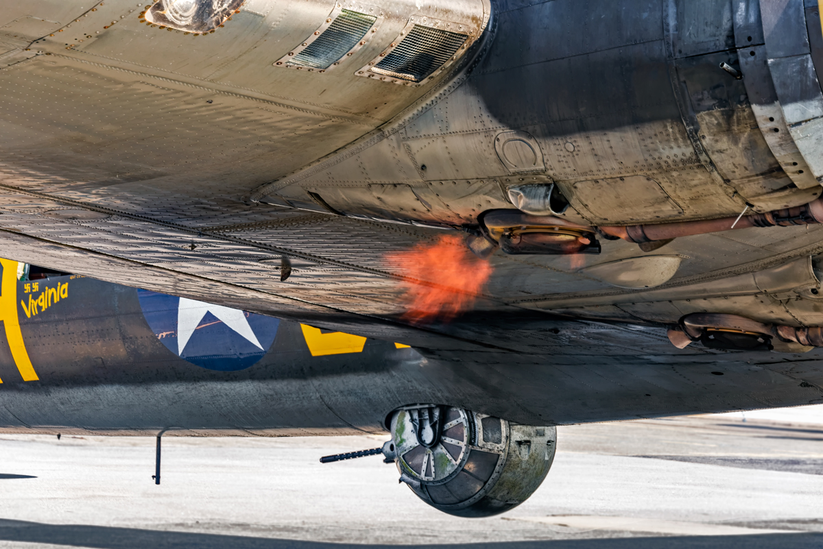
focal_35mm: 150
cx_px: 412
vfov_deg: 9.2
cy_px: 274
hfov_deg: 13.7
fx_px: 3430
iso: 100
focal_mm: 150
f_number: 8
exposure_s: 1/20
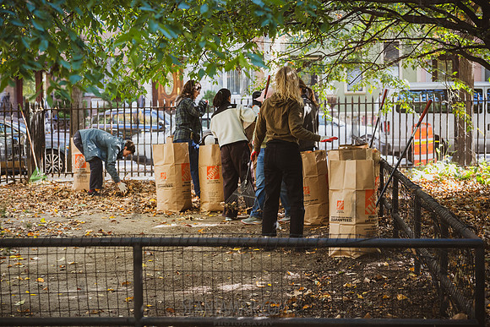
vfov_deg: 19.2
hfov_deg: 28.4
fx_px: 969
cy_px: 163
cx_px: 243
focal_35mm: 71
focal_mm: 70
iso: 1000
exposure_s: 1/200
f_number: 4
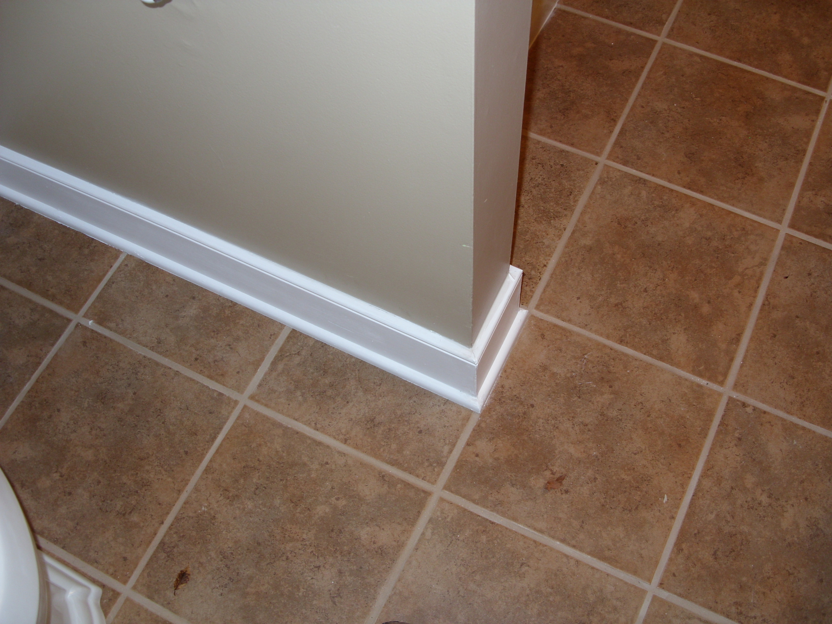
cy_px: 312
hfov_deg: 49.0
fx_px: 913
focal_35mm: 38
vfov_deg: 37.7
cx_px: 416
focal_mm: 6.3
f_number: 2.8
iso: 50
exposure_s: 1/30
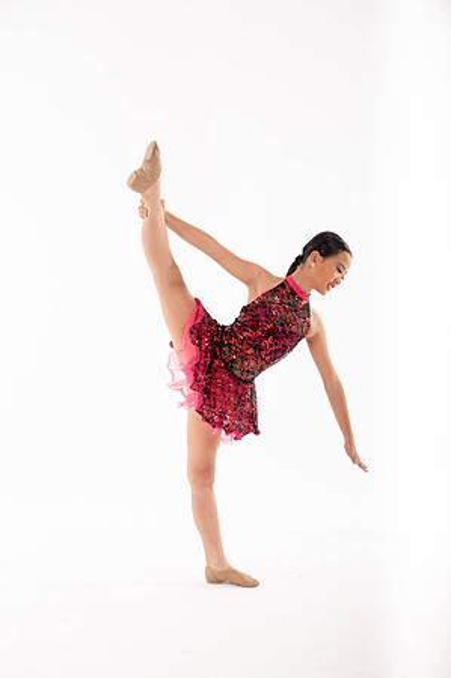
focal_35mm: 70
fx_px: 1318
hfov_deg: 19.4
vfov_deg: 28.9
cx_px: 226
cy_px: 339
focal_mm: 70
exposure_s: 1/200
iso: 400
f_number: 7.1
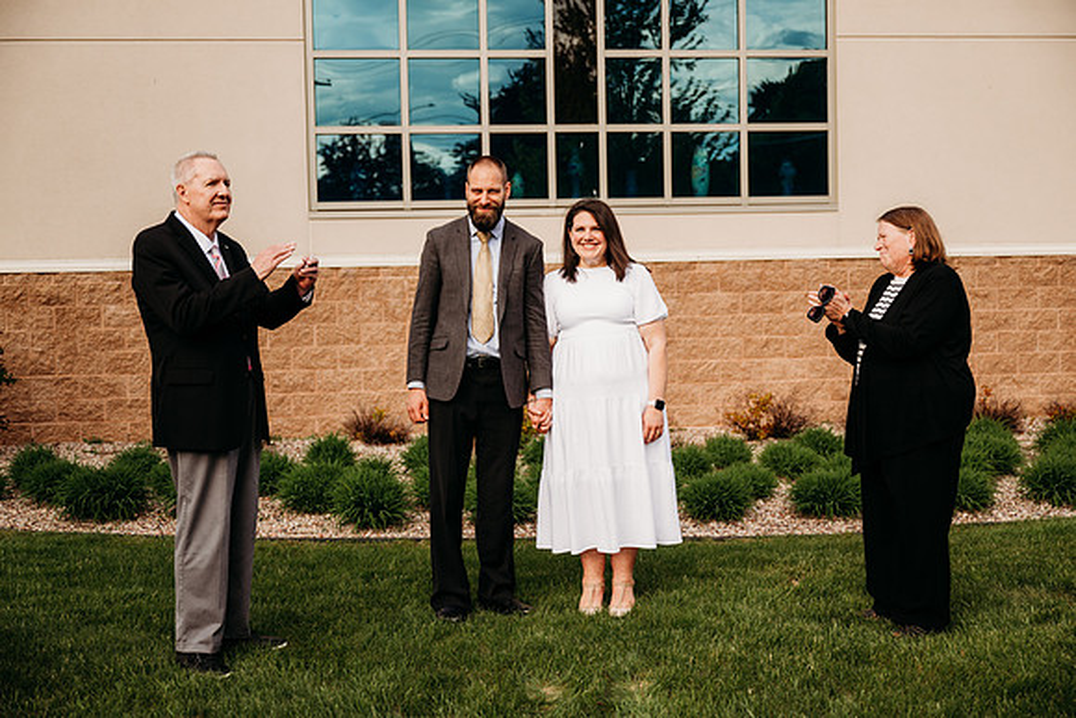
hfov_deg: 46.4
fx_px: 1256
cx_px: 538
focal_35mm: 42
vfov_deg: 31.9
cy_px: 359
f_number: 2.8
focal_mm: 42
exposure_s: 1/1600
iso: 200
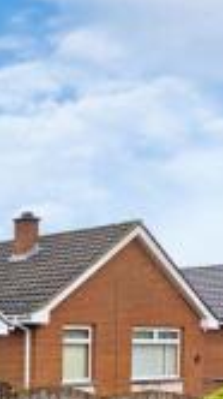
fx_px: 675
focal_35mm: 64
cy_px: 374
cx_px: -267
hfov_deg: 14.4
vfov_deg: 31.1
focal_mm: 8.72
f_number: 2
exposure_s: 1/1400
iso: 50
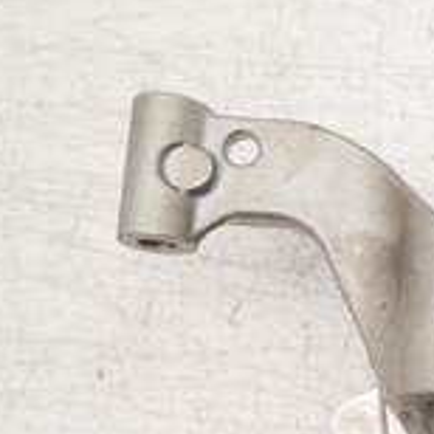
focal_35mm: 66
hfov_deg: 22.8
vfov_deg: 25.4
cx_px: 589
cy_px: 380
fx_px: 936
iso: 400
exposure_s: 1/60
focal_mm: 12
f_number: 3.5
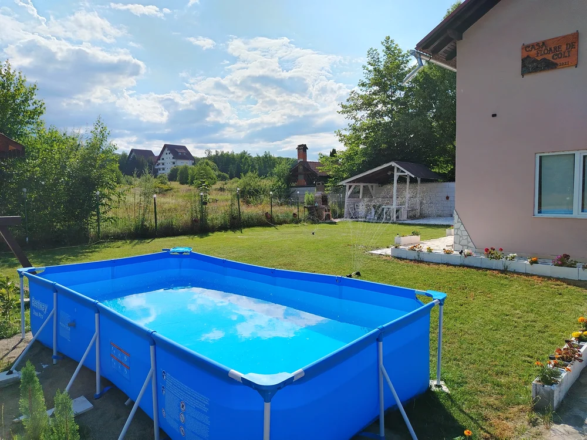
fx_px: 407
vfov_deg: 56.8
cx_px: 294
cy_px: 220
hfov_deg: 71.6
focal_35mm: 24
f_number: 1.75
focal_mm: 5.25
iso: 100
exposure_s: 1/1300
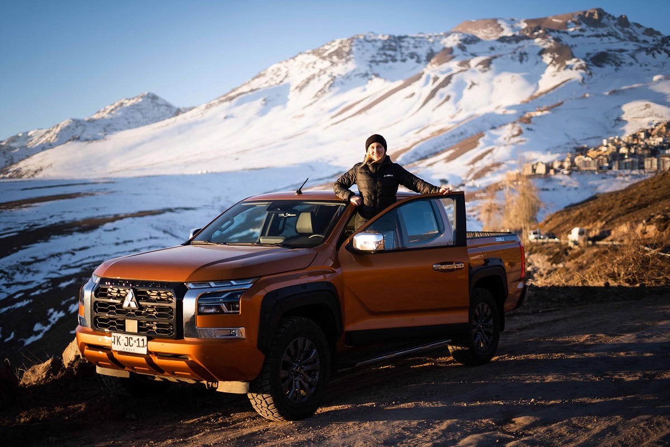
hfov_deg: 39.6
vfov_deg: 27.0
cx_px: 335
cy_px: 224
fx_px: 930
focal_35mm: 50
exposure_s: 1/1250
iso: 125
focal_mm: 50
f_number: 1.8
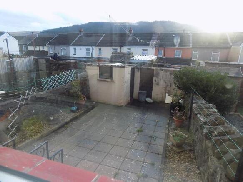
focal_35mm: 23
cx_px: 122
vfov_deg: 58.9
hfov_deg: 73.9
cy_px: 91
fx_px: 161
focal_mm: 4
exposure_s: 1/40
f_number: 3.1
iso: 80
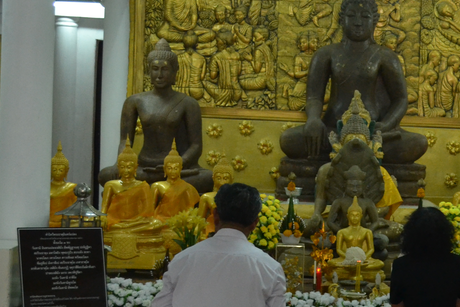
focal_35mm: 107
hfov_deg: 18.5
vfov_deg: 12.8
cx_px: 484
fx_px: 1367
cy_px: 193
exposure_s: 1/80
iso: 1600
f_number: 4.8
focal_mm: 32
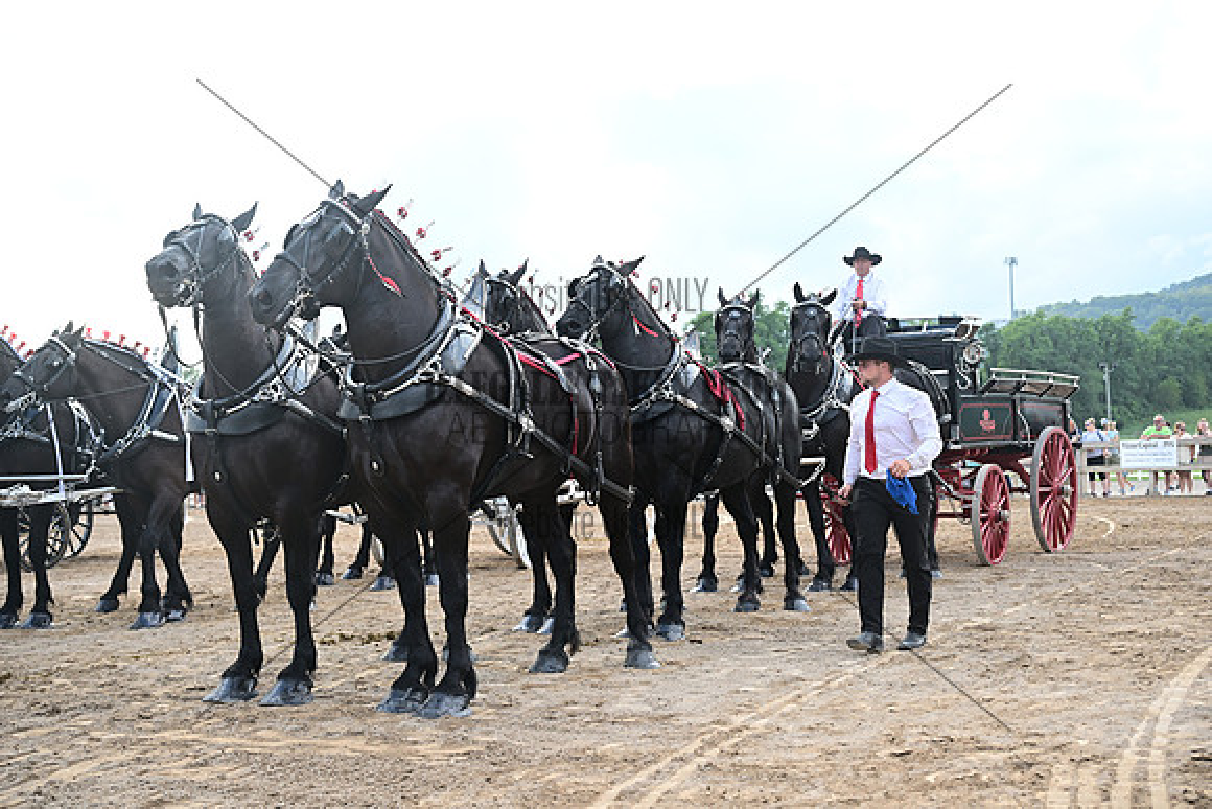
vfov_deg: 28.1
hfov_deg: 41.1
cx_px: 606
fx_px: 1616
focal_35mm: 48
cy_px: 404
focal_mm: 48
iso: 320
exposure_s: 1/516
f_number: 4
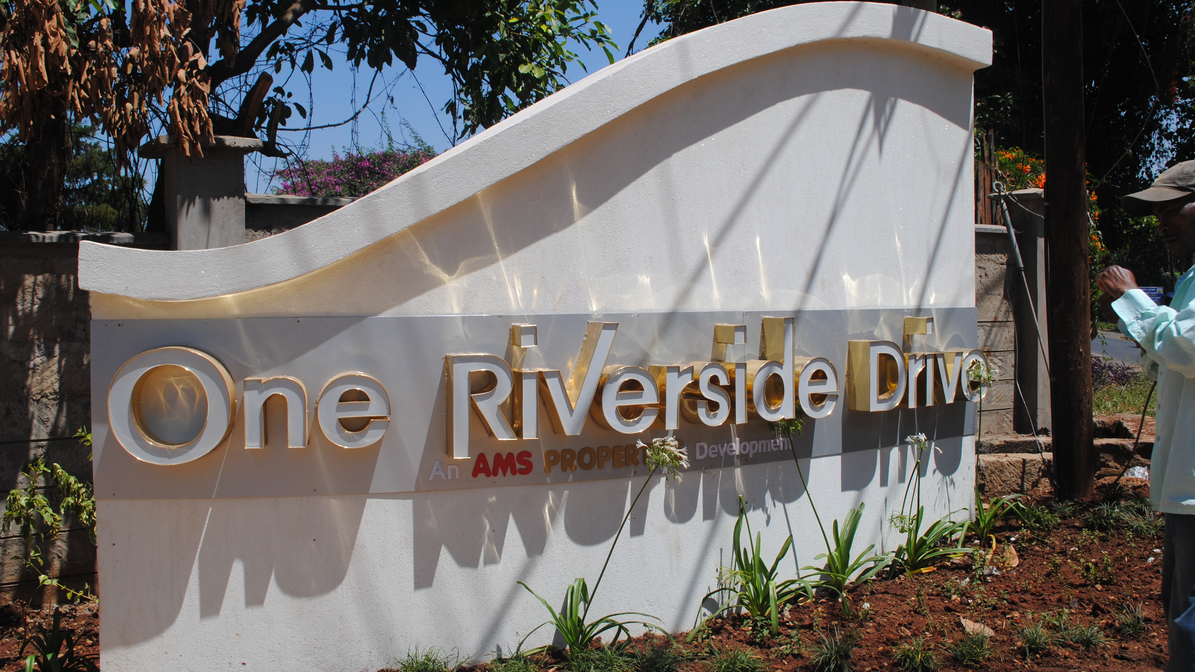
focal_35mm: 38
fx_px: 1204
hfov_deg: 52.8
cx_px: 594
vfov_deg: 31.2
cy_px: 318
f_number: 9
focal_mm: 24
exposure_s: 1/320
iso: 100
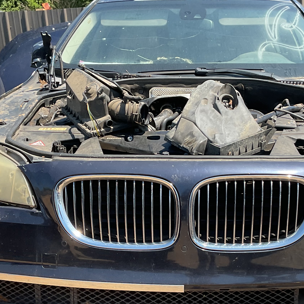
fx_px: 606
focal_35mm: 61
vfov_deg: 28.0
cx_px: 170
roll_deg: +4.3
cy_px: 192
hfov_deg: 28.1
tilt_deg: -17.2
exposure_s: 1/739
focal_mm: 3
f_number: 1.8
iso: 16
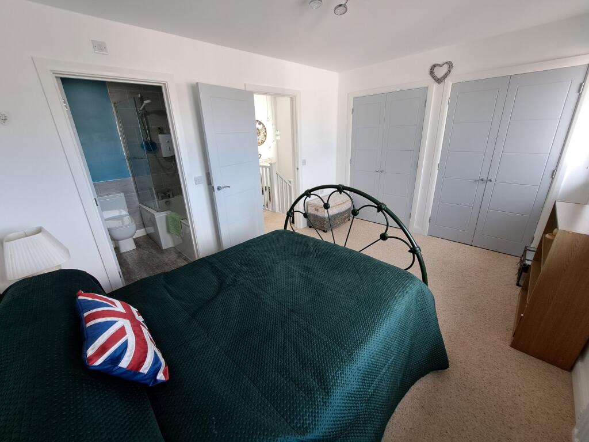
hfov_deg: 106.2
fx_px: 221
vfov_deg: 89.9
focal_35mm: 13
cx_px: 294
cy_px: 221
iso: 80
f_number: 2.2
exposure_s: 1/50
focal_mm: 1.74
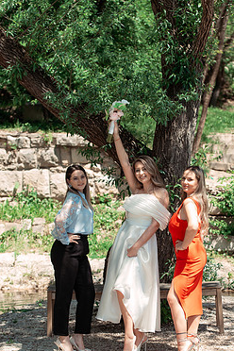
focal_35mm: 109
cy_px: 209
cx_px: 139
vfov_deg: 18.7
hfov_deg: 12.6
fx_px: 1063
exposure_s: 1/400
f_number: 4.5
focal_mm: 90
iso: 200
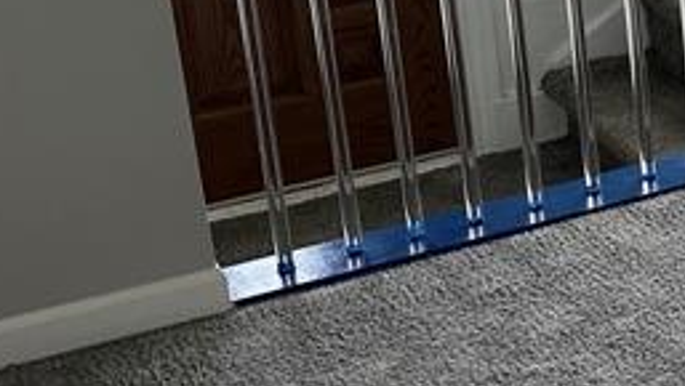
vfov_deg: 11.4
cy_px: -77
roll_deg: -0.7
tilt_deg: -17.2
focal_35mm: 104
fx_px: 1890
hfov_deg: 16.8
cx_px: 1261
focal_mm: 6.86
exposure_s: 1/130
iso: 64
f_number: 1.78
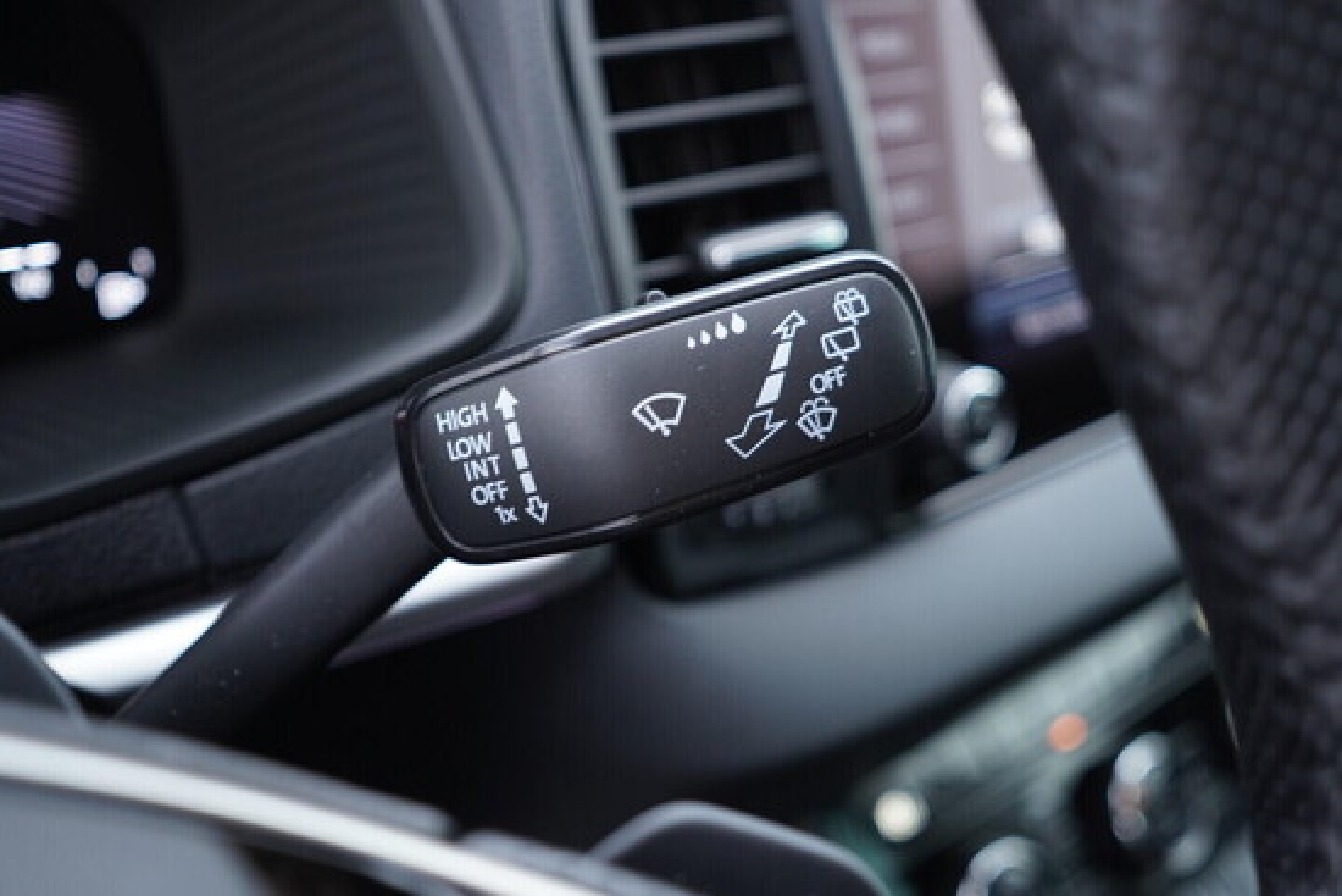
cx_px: 671
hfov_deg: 53.1
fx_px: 1342
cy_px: 448
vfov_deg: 36.9
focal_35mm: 36
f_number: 2.8
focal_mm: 24
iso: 400
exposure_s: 1/40
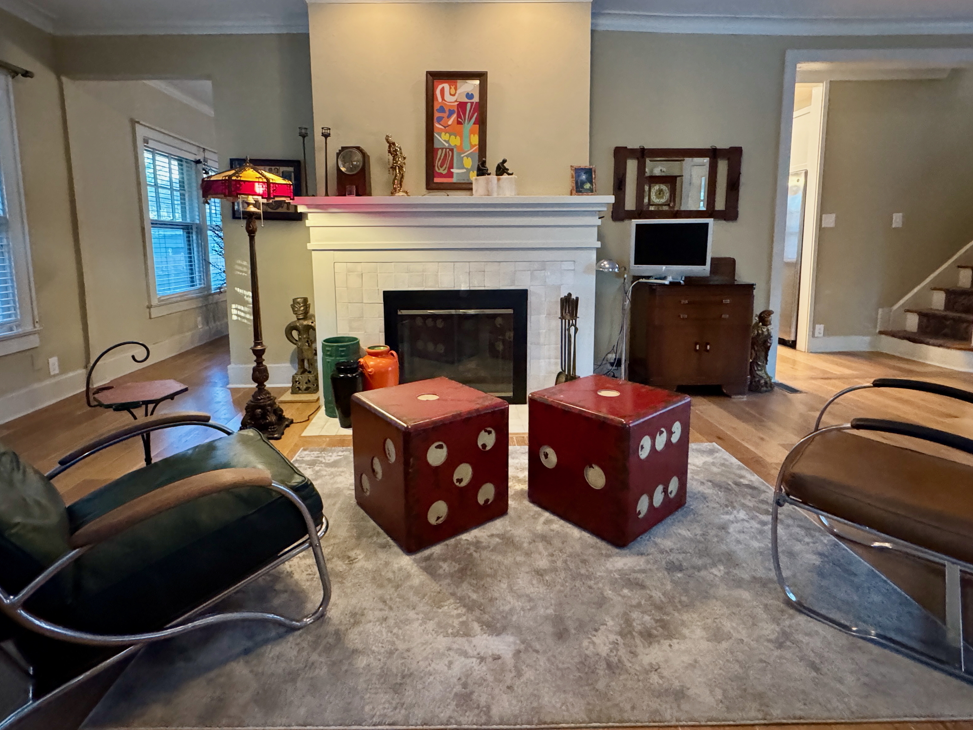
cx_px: 465
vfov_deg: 71.1
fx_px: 506
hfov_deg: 87.7
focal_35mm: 18
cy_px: 303
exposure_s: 1/60
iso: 1250
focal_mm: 2.22
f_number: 2.2
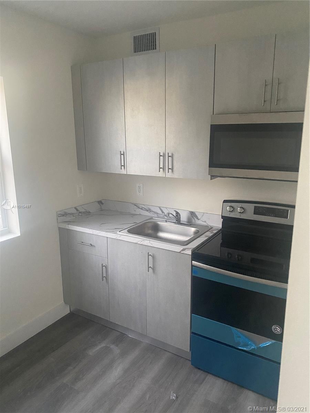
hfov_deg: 53.1
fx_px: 310
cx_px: 155
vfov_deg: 67.3
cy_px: 206
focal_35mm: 26
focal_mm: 4.25
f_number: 1.8
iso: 500
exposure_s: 1/60
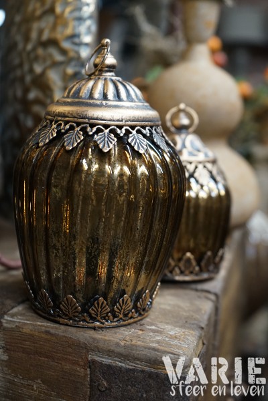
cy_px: 200
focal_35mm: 43
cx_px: 134
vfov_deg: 45.4
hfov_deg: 31.2
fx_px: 480
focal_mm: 43
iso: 2500
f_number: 4
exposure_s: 1/60
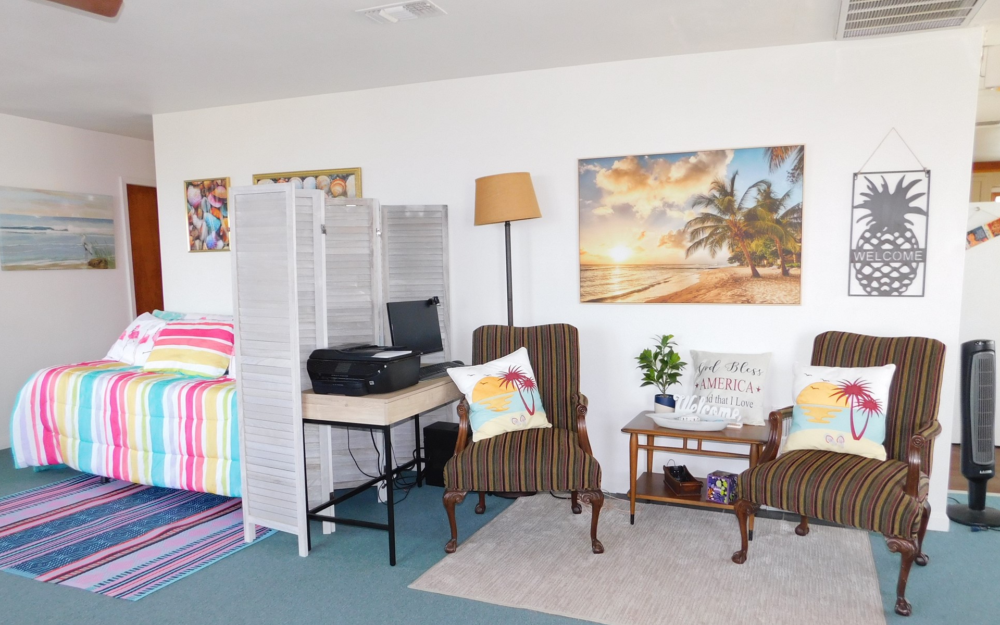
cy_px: 349
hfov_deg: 70.4
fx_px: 709
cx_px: 515
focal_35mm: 26
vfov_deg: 47.5
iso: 200
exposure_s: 1/30
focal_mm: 4
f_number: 3
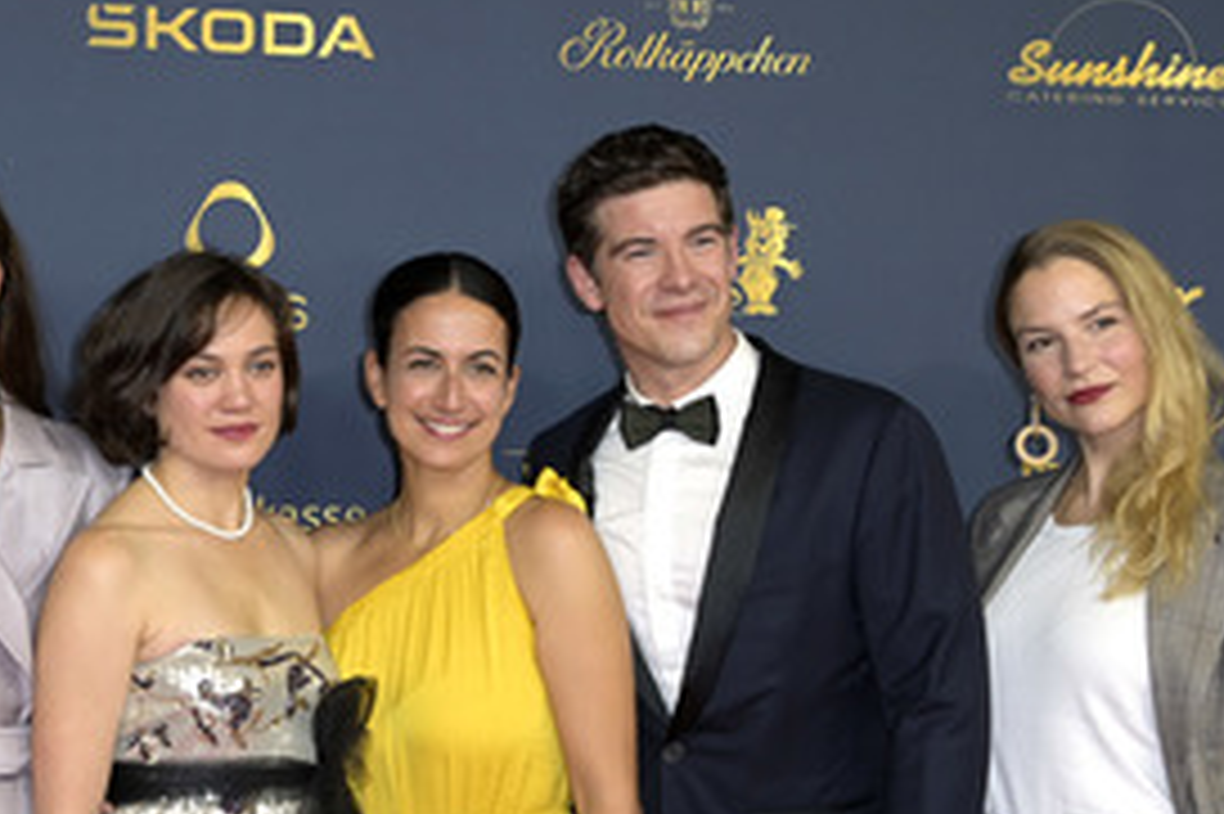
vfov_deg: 16.4
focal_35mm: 83
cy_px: 576
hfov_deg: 24.2
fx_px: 2820
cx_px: 313
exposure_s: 1/250
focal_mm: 50
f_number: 6.3
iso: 640
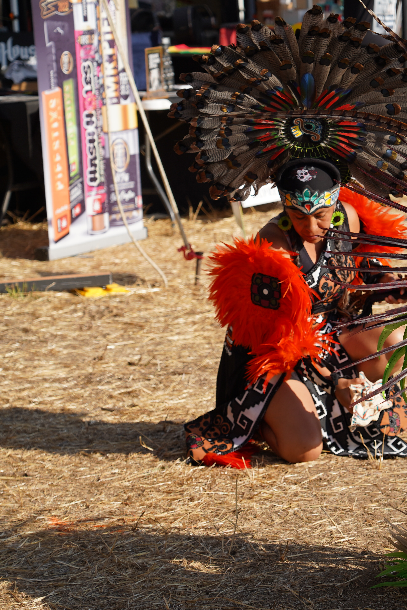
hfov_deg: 9.2
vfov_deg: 13.9
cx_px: 379
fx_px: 2509
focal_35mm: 148
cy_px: 304
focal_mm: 98
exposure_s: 1/320
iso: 100
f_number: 5.6
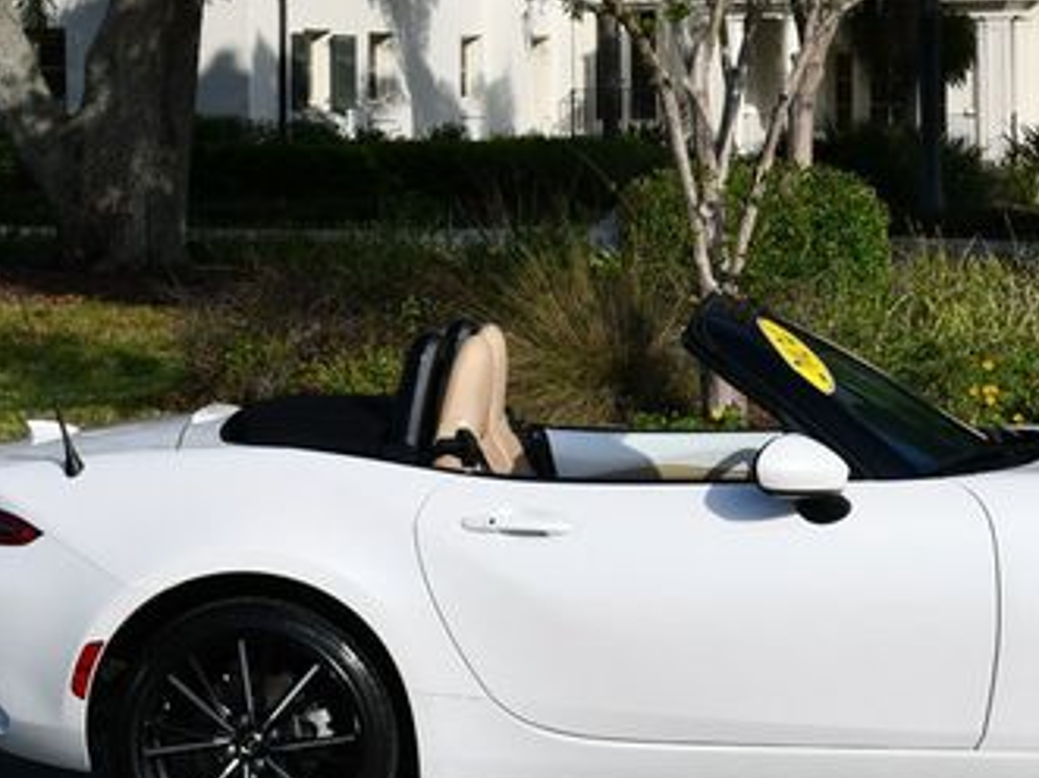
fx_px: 3570
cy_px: 314
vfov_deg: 12.4
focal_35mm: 119
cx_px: 788
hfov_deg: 16.5
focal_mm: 32
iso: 100
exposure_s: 1/320
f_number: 9
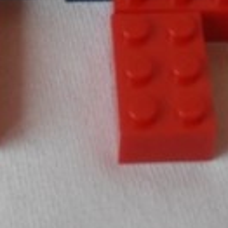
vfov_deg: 7.4
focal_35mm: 224
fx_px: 1669
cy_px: -304
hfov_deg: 7.8
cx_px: 44
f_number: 3.9
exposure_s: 1/60
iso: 80
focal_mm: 6.61
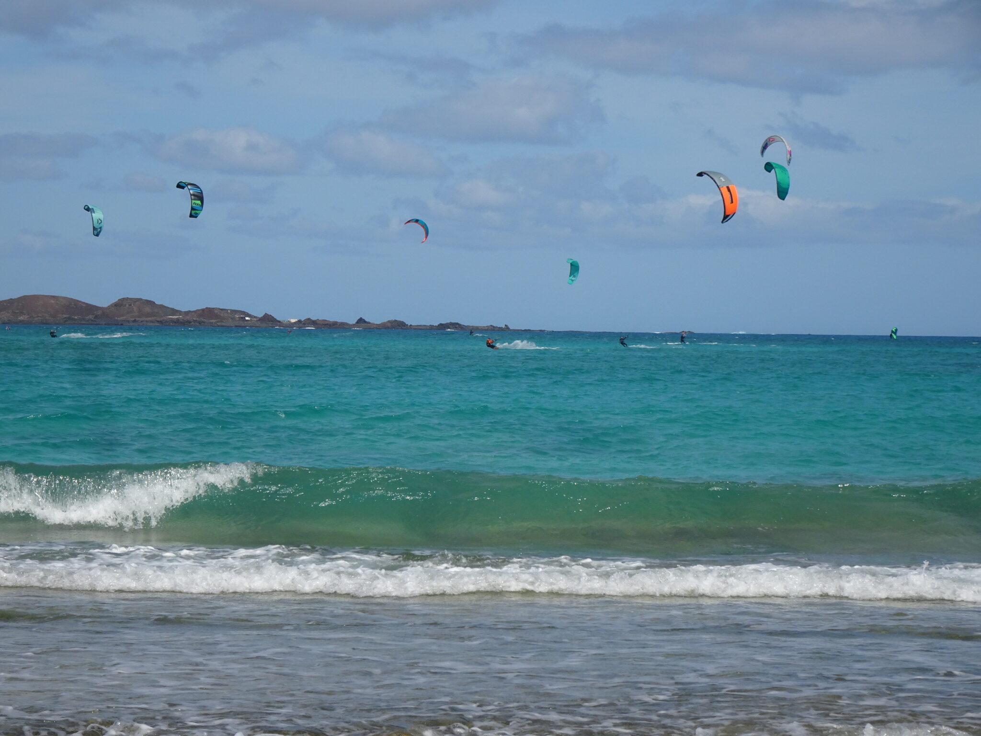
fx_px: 3939
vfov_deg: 10.7
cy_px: 368
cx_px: 490
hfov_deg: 14.2
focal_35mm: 139
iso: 80
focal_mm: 23.73
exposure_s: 1/800
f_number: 5.6
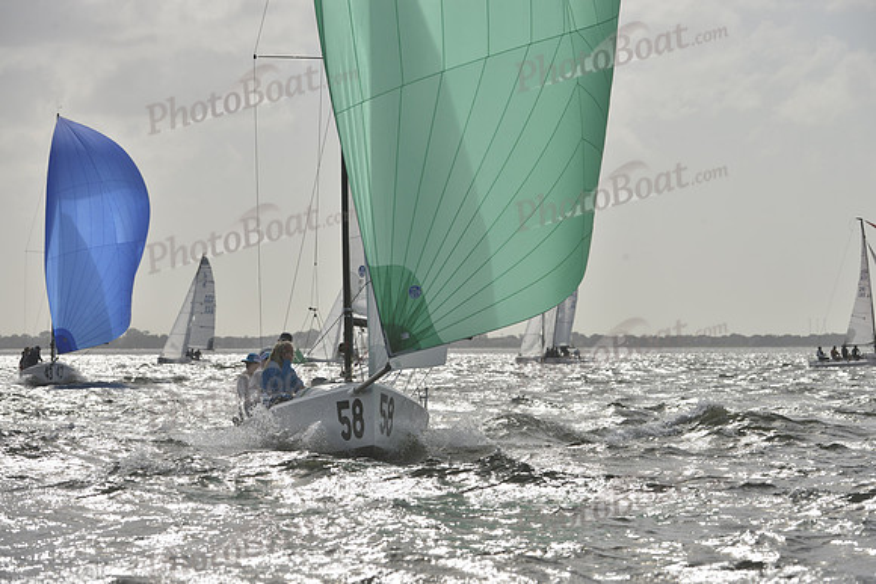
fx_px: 4868
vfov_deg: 6.9
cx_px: 438
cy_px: 292
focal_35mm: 200
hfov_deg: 10.3
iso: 400
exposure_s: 1/2000
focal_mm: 200
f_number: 9
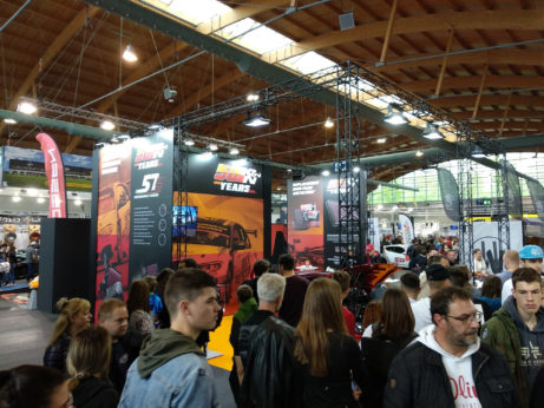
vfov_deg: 53.1
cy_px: 204
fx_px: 409
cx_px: 272
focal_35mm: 26
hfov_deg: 67.3
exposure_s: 1/50
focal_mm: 3.81
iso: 320
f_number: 2.2
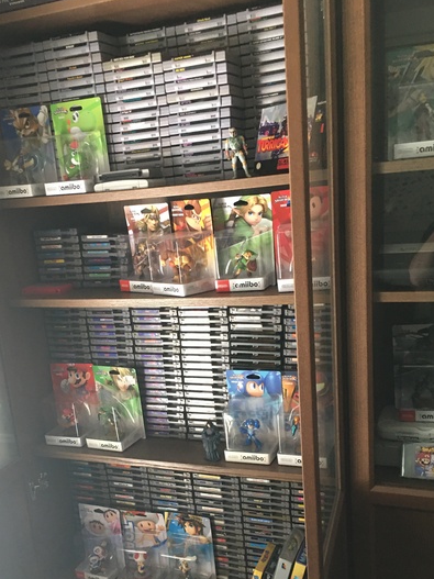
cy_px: 374
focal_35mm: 38
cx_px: 179
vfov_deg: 48.4
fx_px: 635
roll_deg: +4.9
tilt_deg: -15.1
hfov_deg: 37.6
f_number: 2.2
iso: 80
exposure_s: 1/10
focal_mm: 4.15
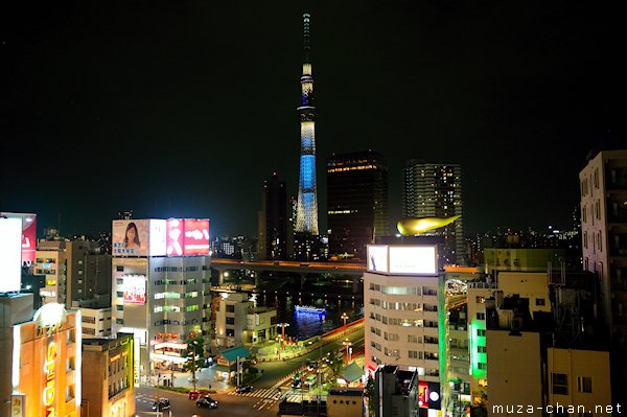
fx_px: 487
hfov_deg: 65.5
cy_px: 208
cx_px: 314
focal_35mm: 28
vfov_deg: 46.3
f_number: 2.8
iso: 4000
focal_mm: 28
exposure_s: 1/60
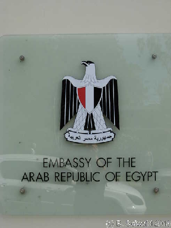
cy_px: 114
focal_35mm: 70
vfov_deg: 27.8
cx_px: 86
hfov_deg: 21.0
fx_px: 461
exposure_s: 1/470
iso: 79
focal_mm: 11.5
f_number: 3.5
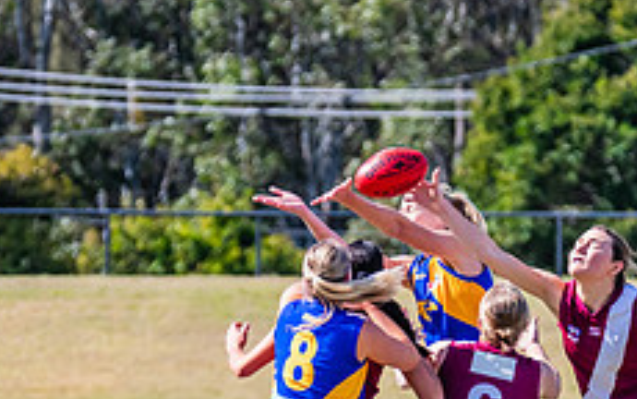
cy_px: 316
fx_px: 11950
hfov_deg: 3.1
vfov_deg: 1.9
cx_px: 521
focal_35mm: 688
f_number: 7.1
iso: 800
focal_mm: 250
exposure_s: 1/1600
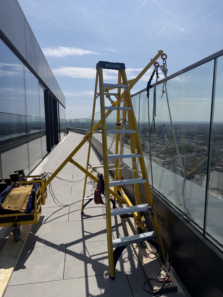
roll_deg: +0.8
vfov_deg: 71.6
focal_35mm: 24
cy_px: 148
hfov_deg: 56.8
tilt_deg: -7.2
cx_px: 112
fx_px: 206
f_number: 1.78
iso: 80
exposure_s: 1/11905
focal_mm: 6.76
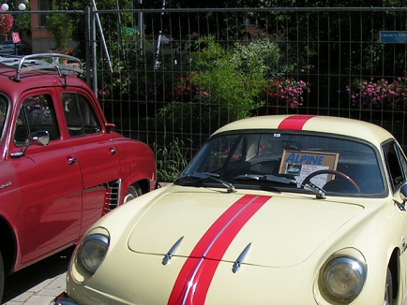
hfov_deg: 27.5
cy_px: 219
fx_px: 823
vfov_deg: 20.9
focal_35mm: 70
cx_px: 288
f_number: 5.6
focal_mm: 5.8
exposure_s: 1/800
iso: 50
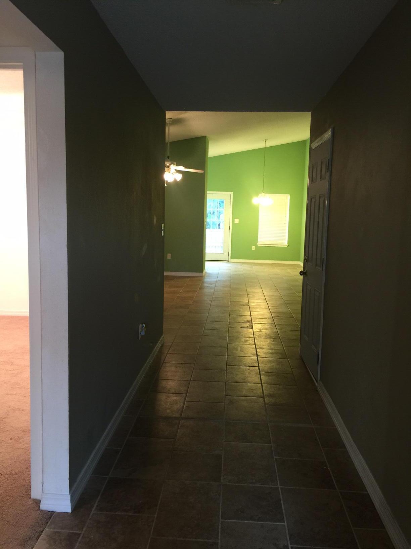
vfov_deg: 61.7
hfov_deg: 48.2
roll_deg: -0.7
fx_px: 459
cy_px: 274
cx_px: 206
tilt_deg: -7.4
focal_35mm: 29
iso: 64
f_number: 2.2
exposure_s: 1/15
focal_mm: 4.15
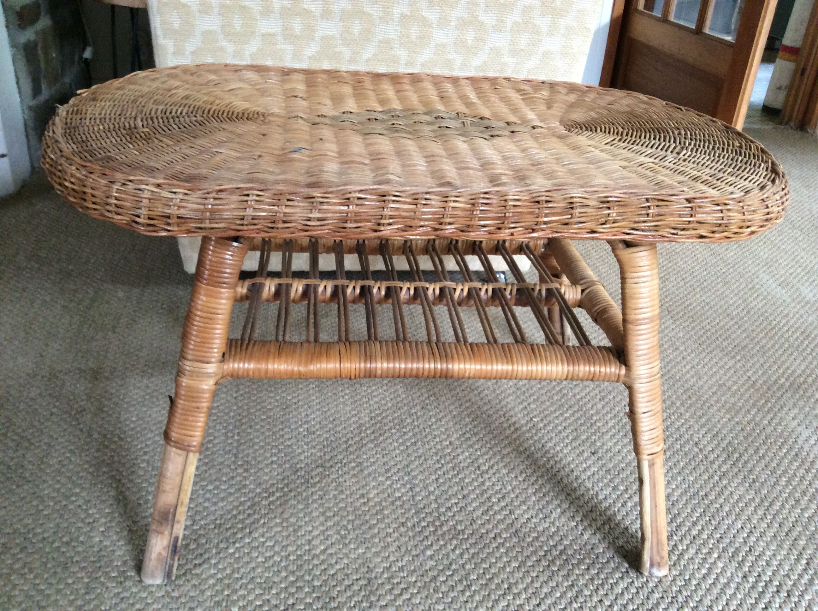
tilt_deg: -29.6
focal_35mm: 32
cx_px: 409
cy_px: 306
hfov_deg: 56.9
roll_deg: -2.8
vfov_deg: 44.1
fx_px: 755
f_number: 2.4
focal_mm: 3.3
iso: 160
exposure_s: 1/25
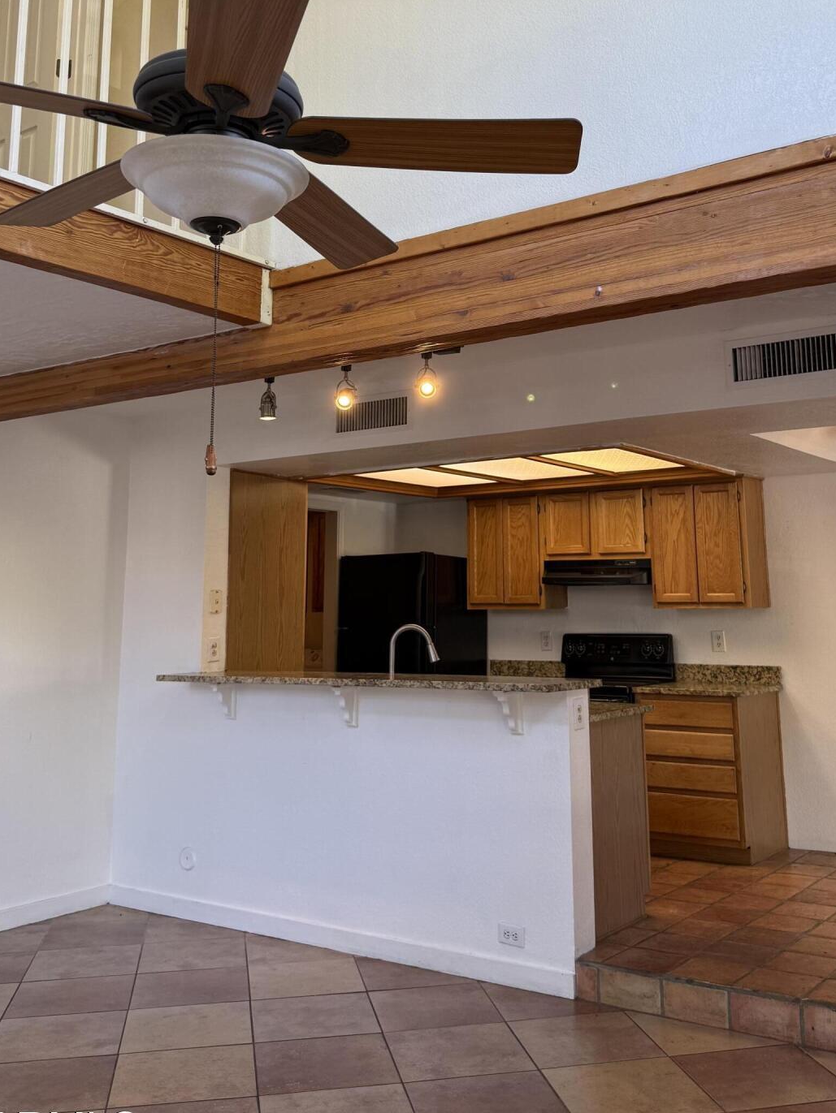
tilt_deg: +11.4
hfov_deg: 40.6
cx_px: 475
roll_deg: +0.1
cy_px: 392
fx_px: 1127
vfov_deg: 51.8
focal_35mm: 35
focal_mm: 6.76
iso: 100
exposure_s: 1/120
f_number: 1.78
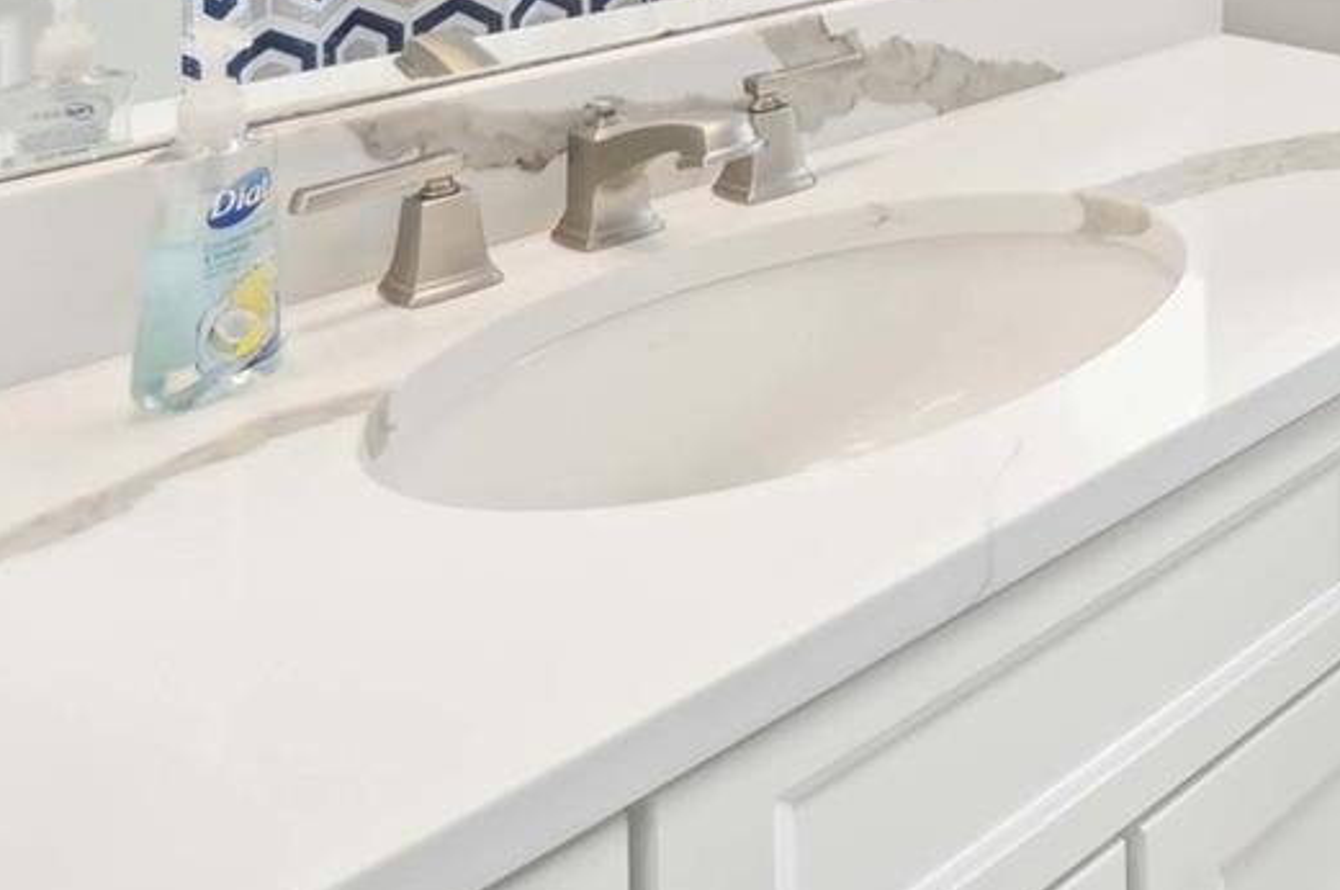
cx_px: 1636
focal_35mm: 43
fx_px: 1599
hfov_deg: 35.2
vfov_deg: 24.9
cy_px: -400
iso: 400
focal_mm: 14
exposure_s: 1/125
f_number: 8
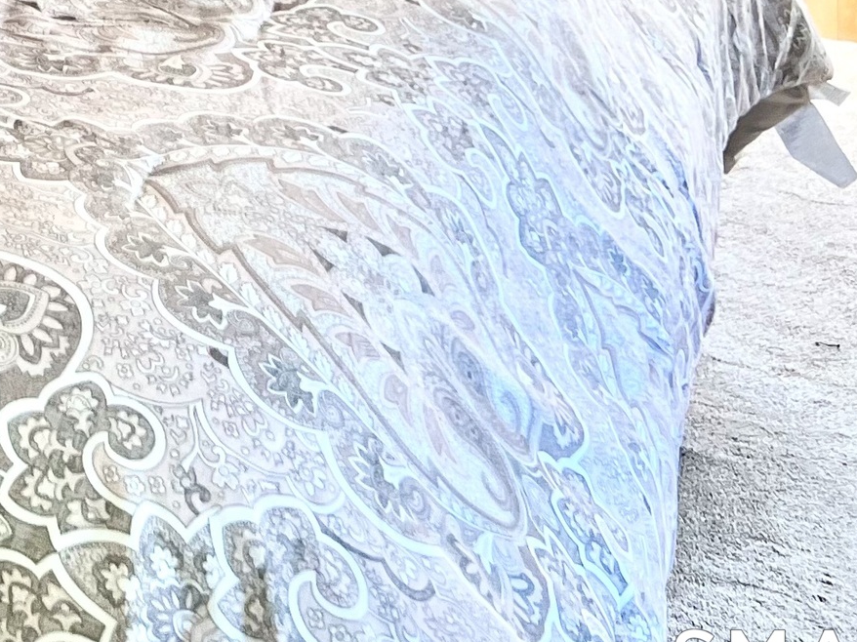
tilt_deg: -9.2
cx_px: -380
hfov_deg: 19.2
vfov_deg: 14.7
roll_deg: -0.7
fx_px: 2252
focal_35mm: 91
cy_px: -416
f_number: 1.5
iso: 80
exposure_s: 1/60
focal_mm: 5.7
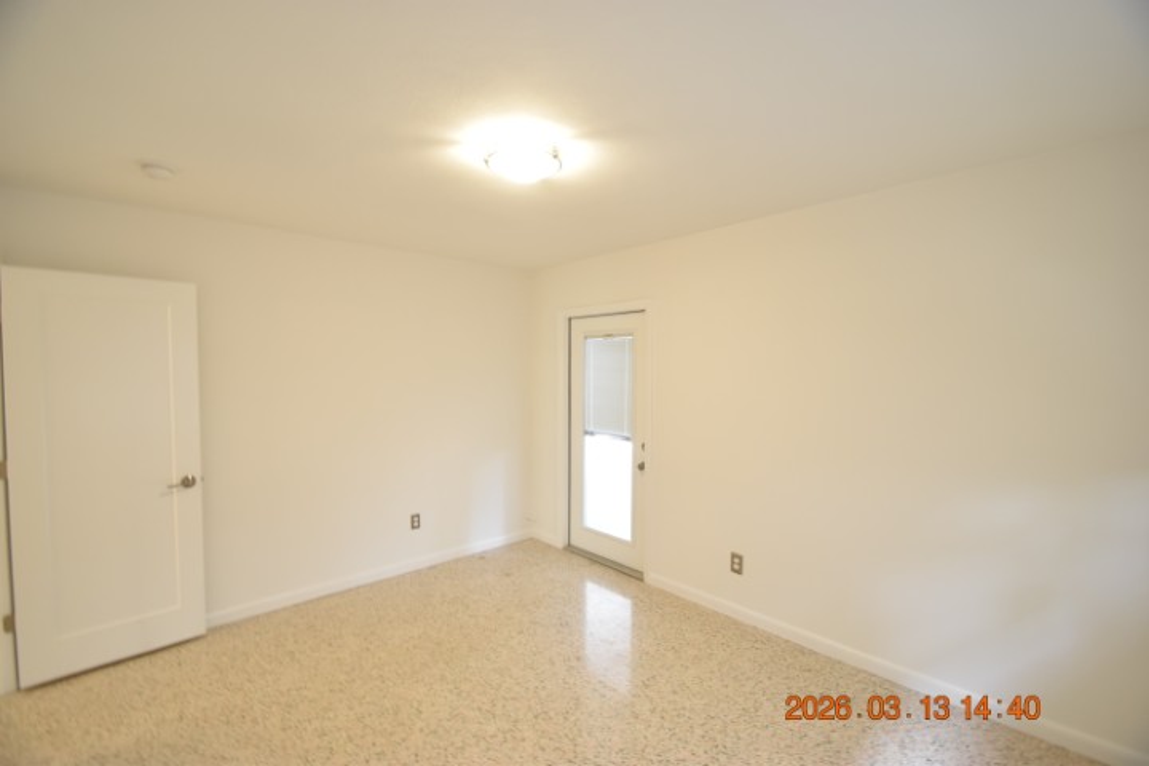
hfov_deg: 100.4
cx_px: 574
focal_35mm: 15
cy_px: 383
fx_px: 479
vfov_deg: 77.3
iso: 800
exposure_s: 1/20
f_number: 3.5
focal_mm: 10
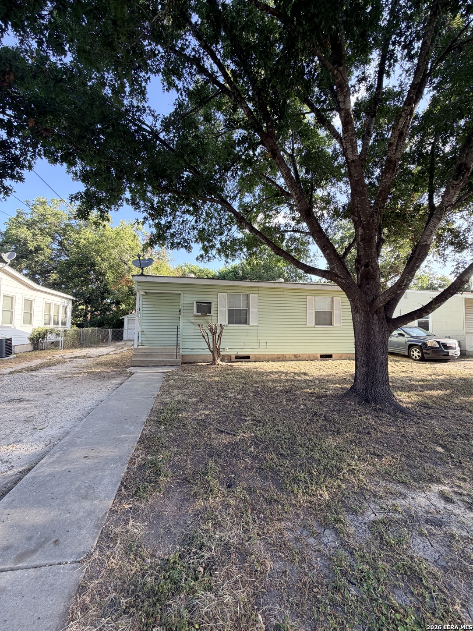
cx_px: 236
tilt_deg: +4.3
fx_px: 255
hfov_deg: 85.7
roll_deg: -1.4
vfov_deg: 102.1
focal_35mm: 14
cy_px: 316
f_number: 2.2
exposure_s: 1/166
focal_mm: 2.22
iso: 40
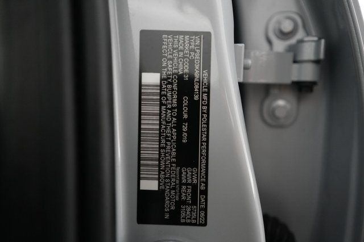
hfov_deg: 71.5
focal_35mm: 25
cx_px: 182
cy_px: 121
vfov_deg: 51.2
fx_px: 253
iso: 5000
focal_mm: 25
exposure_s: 1/160
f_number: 2.8
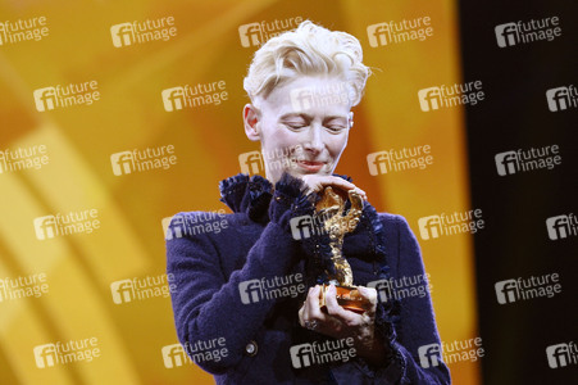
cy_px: 192
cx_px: 289
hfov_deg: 12.1
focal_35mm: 170
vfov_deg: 8.1
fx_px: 2727
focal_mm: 170
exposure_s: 1/250
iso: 5000
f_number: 4
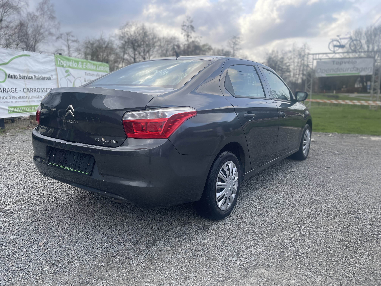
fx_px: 286
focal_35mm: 26
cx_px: 190
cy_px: 143
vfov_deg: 53.1
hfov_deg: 67.3
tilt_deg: -12.7
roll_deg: +0.7
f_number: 1.6
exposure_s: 1/673
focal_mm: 4.2
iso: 50
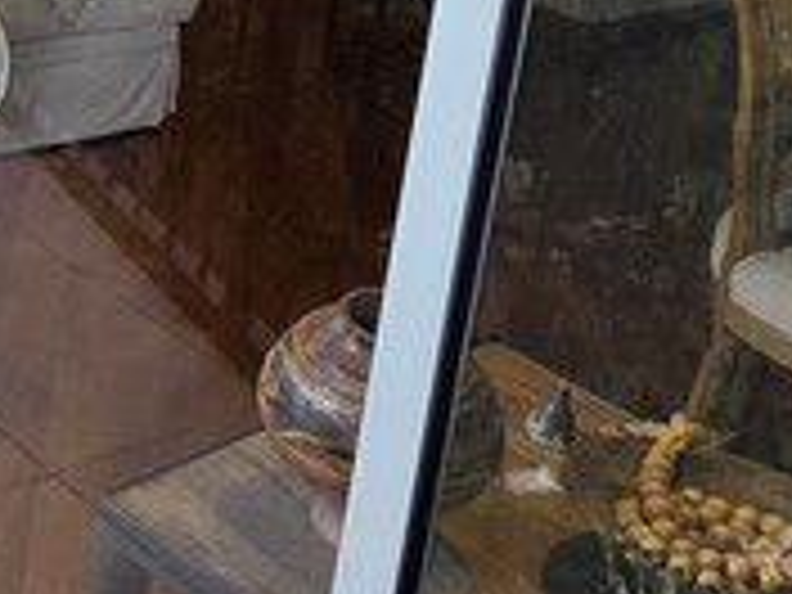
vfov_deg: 17.1
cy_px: -234
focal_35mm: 80
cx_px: -333
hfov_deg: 21.3
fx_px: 1830
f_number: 1.9
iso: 32
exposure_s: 1/120
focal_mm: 2.2
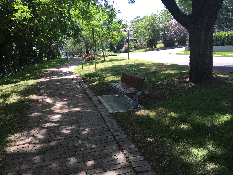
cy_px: 88
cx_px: 116
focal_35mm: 29
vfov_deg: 48.2
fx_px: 195
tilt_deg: -9.3
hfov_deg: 61.7
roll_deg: +0.1
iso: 25
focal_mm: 4.15
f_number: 2.2
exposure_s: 1/323
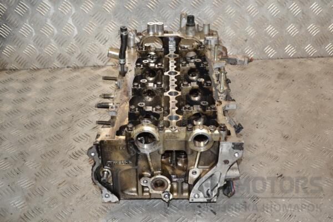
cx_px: 166
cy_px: 111
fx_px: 472
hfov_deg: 38.9
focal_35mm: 51
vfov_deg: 26.5
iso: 800
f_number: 6.3
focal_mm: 34
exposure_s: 1/200
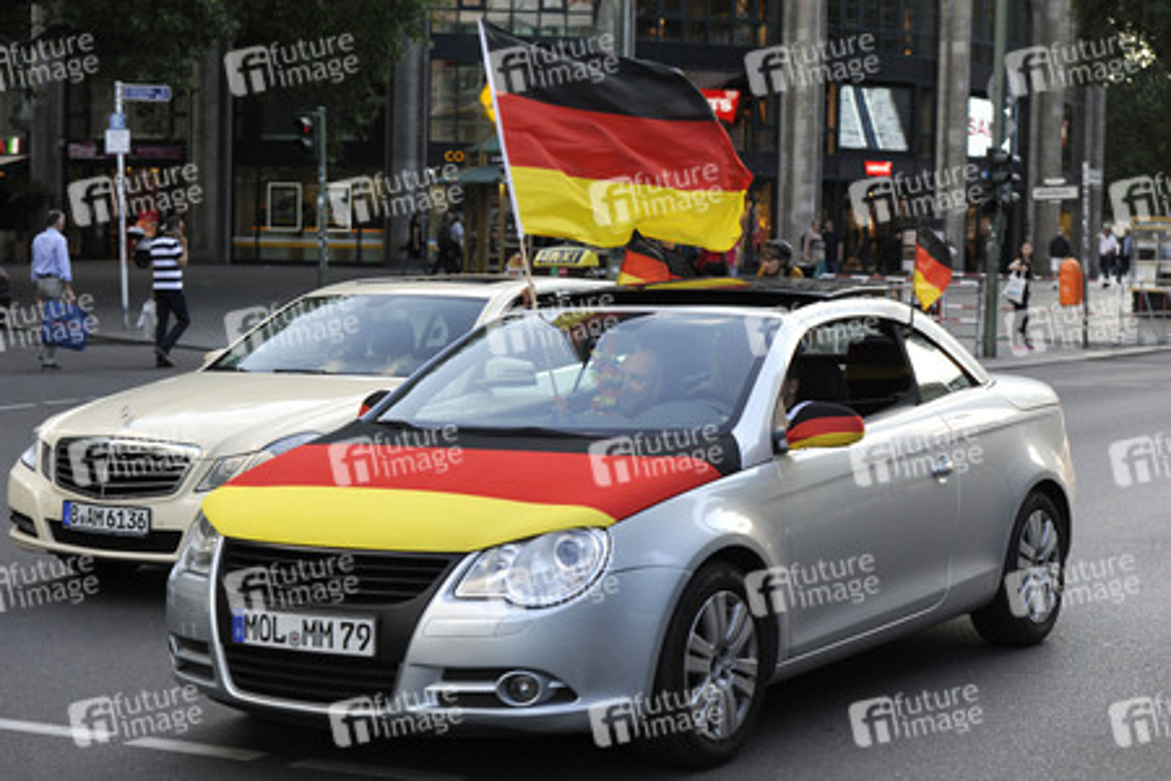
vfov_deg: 19.5
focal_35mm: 70
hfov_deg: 28.8
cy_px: 390
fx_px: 2277
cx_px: 586
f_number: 4.5
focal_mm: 70
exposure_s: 1/640
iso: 640
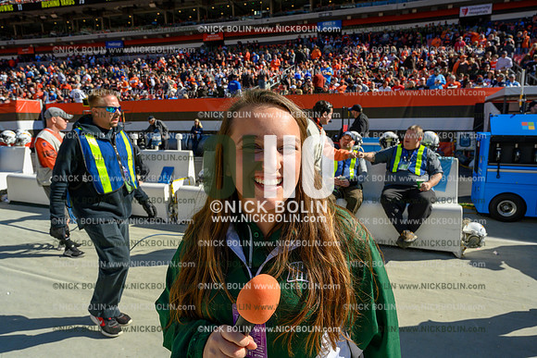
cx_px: 268
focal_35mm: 24
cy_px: 179
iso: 1000
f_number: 8
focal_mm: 24
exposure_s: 1/2000
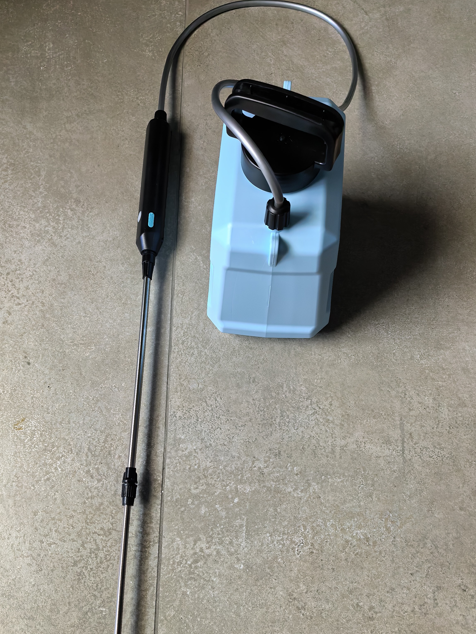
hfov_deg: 44.0
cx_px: 199
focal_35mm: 32
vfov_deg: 56.0
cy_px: 403
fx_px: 587
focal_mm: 8.5
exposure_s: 1/50
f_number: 2
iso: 250
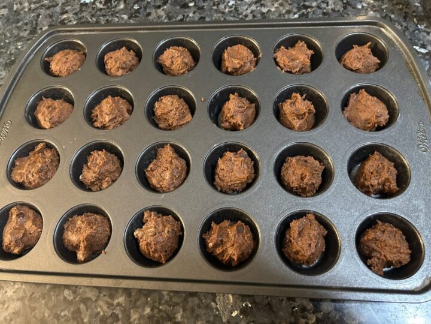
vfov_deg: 53.1
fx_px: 324
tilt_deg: -67.7
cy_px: 162
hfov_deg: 67.3
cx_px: 216
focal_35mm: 26
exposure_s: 1/30
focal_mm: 5.7
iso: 500
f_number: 1.5
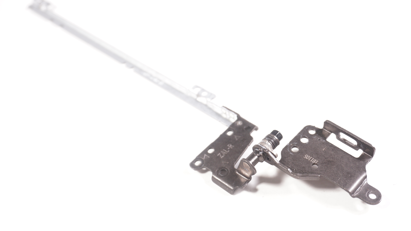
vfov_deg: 24.9
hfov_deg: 42.9
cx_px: 208
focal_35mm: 48
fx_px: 523
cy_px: 112
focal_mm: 30
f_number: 5.6
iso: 640
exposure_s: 1/100
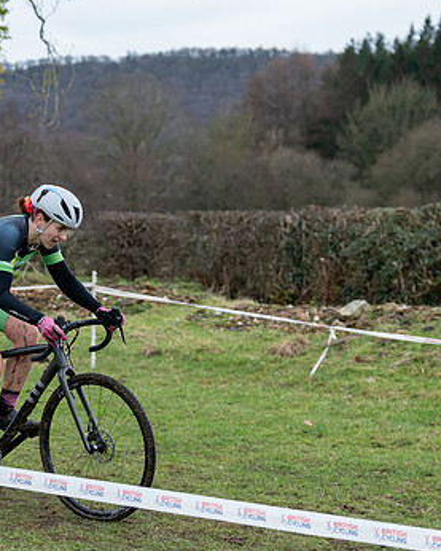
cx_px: 53
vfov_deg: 17.5
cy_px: 248
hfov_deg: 13.9
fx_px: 1794
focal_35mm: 110
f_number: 3.5
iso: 1250
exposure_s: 1/1000
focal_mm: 70
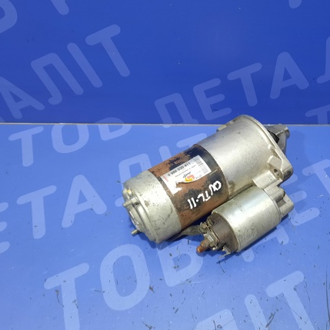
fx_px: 356
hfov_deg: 49.2
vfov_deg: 49.7
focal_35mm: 33
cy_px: 160
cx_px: 207
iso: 320
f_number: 2
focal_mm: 4.6
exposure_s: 1/33
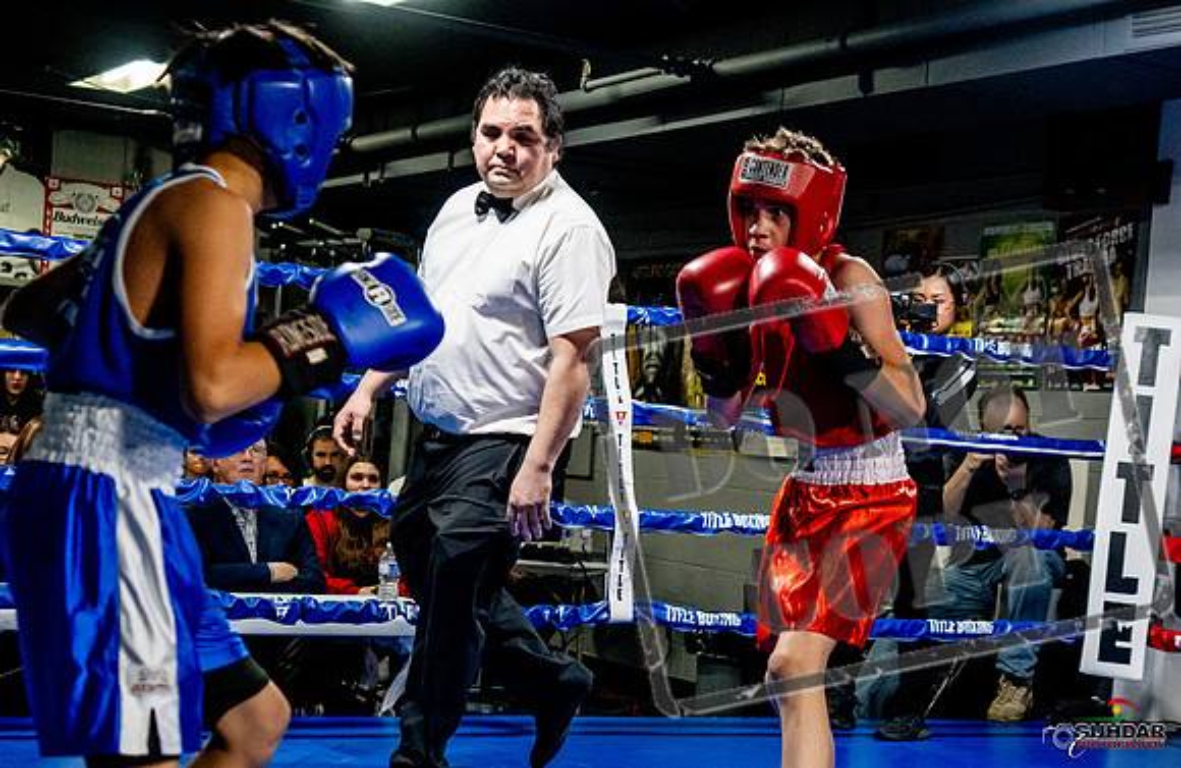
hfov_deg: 29.3
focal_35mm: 69
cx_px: 778
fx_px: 2247
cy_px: 519
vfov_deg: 19.3
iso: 5000
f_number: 2.8
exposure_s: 1/1000
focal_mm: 35
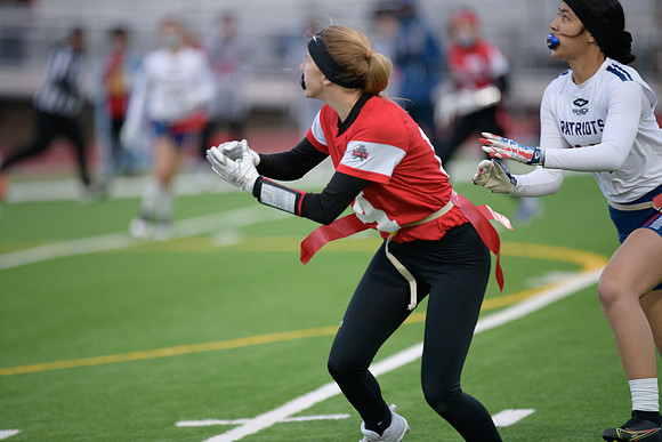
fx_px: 5518
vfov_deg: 4.6
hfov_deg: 6.9
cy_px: 221
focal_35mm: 300
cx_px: 331
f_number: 2.8
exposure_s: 1/3200
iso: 4000
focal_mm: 300
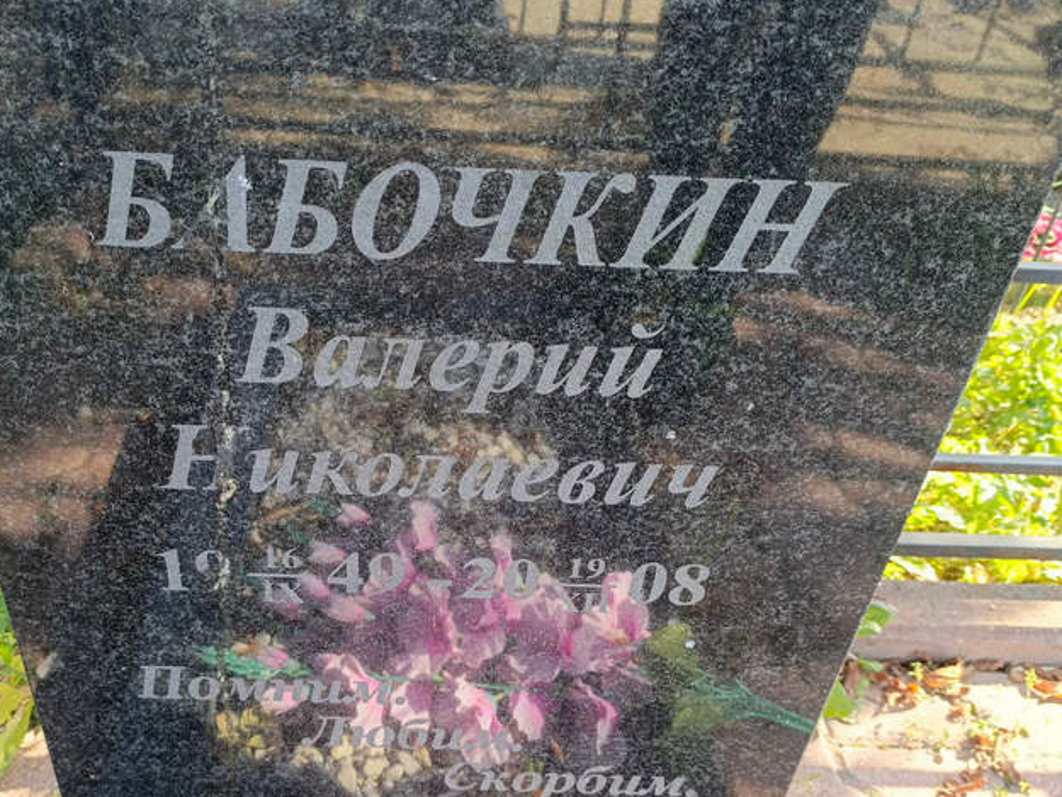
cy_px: 459
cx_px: 423
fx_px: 982
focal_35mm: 32
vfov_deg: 44.0
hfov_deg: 56.4
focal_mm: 4.76
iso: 185
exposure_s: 1/120
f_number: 1.69
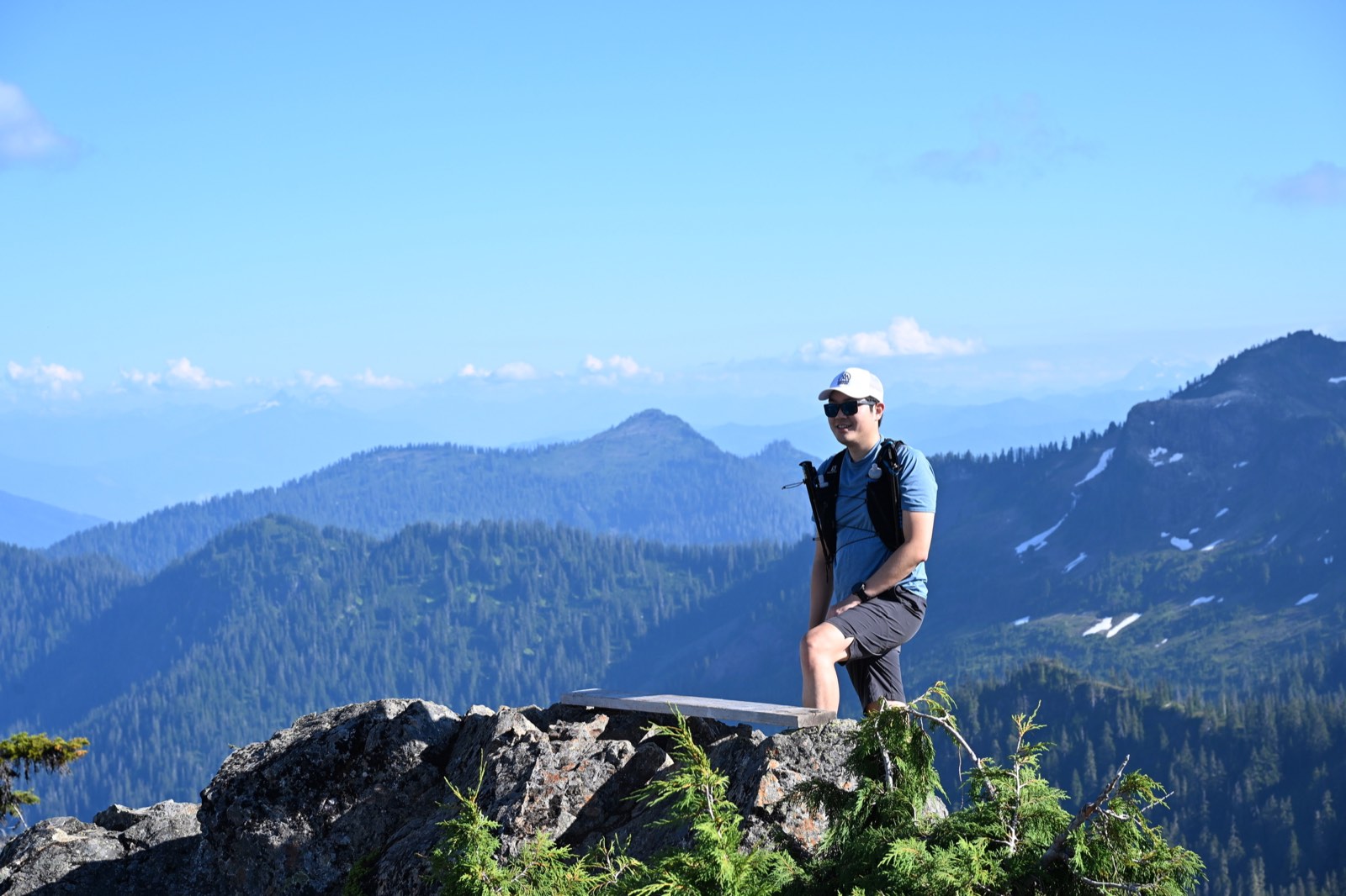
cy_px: 448
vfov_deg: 18.2
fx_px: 2803
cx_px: 673
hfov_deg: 27.0
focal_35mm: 75
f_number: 8
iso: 320
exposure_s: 1/500
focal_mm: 75
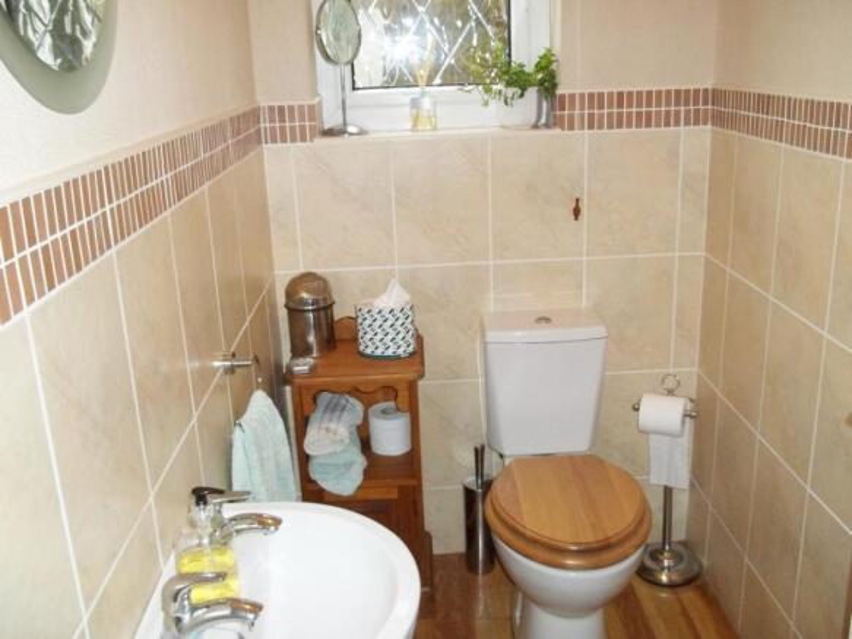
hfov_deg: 55.4
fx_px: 812
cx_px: 426
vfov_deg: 42.9
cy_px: 320
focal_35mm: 33
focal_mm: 5.9
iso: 160
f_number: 3.3
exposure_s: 1/30
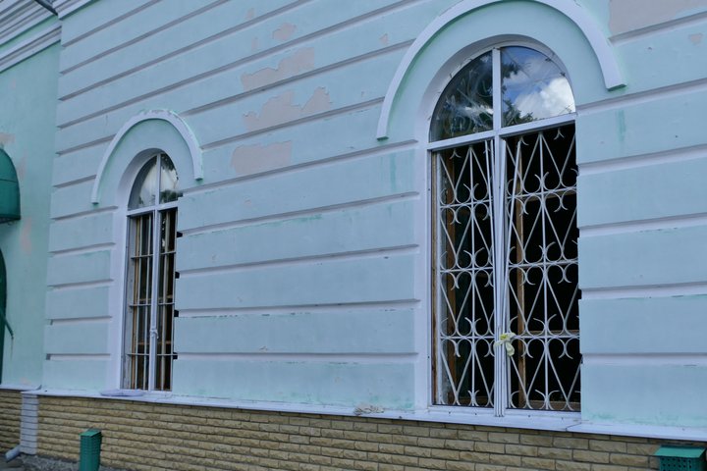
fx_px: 864
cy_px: 236
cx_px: 354
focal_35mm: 44
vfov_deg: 30.5
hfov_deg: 44.5
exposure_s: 1/2500
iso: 400
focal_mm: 16
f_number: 3.2
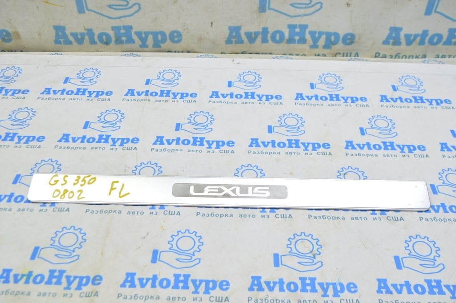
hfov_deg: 51.3
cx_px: 228
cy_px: 152
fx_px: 475
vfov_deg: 35.4
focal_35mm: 38
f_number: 5.6
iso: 400
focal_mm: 25
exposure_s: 1/20
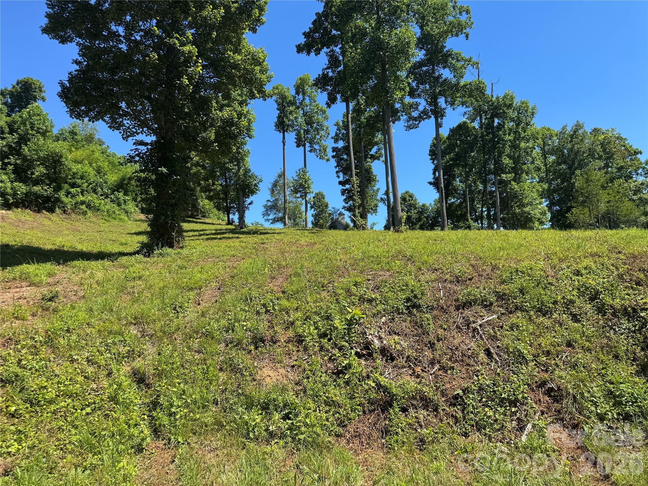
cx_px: 324
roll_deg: +2.6
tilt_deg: +8.4
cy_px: 243
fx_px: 449
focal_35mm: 24
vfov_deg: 56.8
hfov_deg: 71.6
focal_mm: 6.76
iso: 80
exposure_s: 1/2105
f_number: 1.78
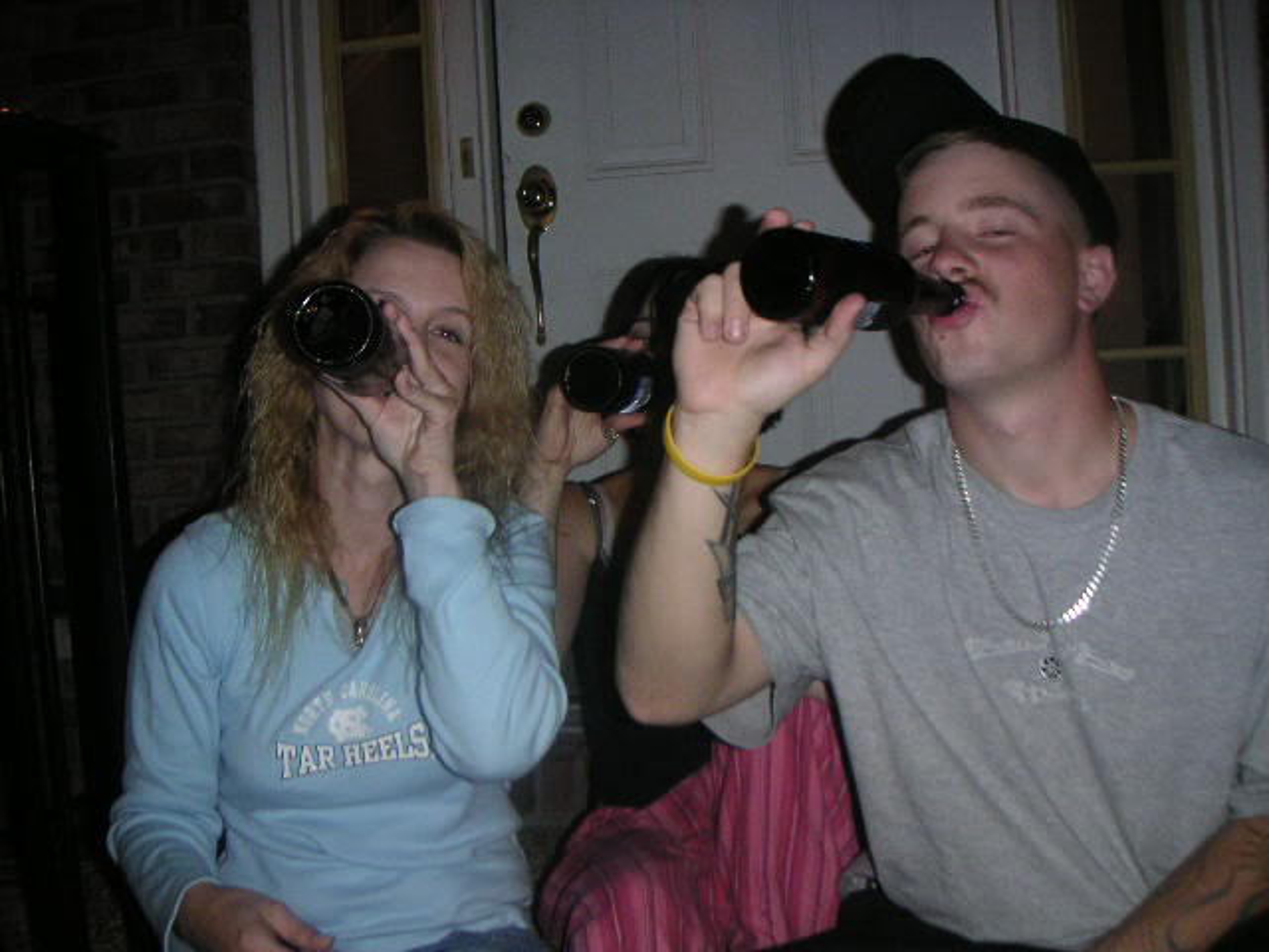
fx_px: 1356
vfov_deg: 38.7
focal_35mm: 37
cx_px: 634
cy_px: 476
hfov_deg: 50.1
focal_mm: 5.7
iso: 160
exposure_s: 1/45
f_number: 2.8
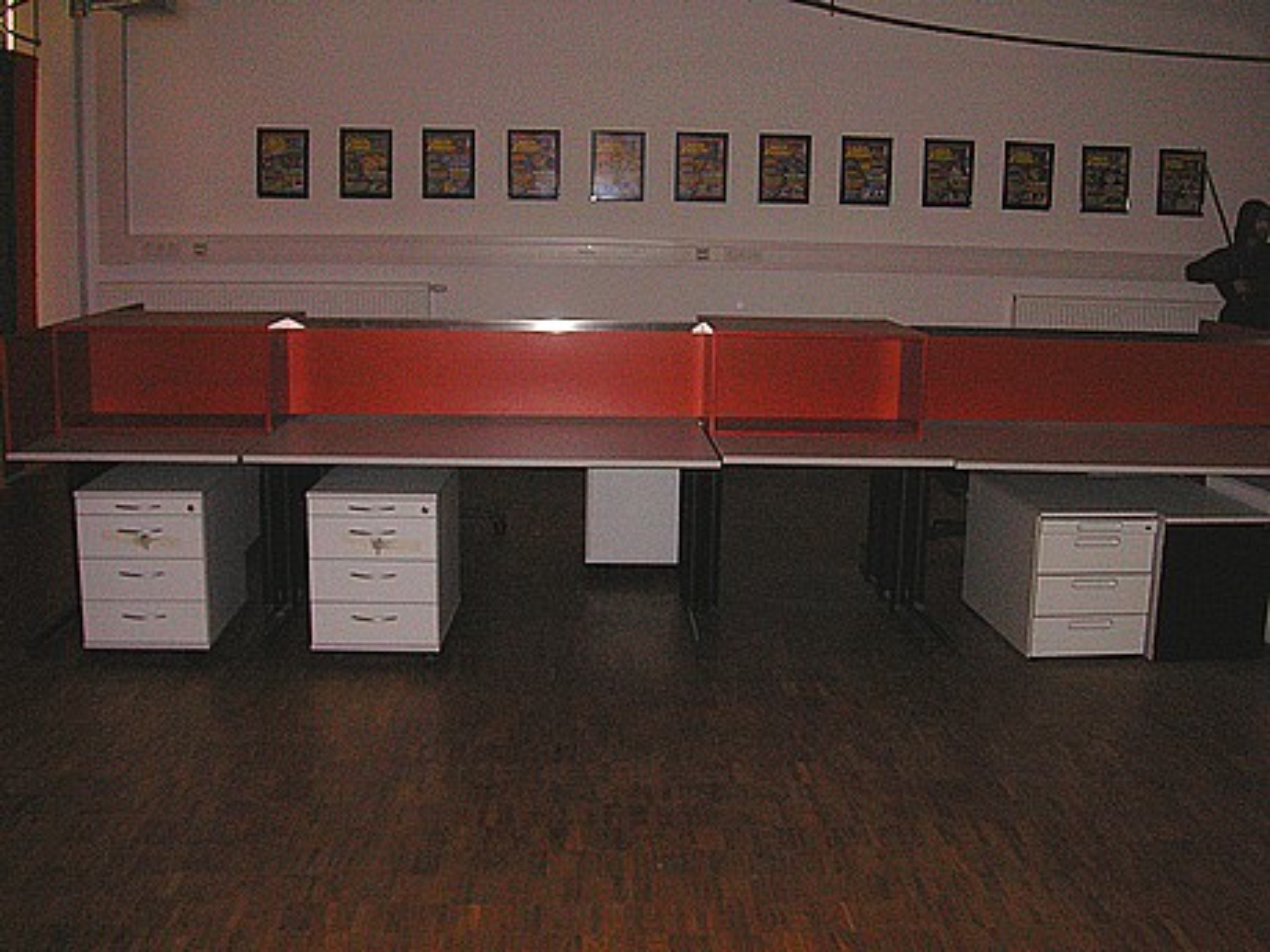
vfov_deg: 38.7
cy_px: 476
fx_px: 1357
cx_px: 635
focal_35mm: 37
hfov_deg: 50.1
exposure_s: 1/45
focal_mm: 6.1
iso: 160
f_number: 2.8
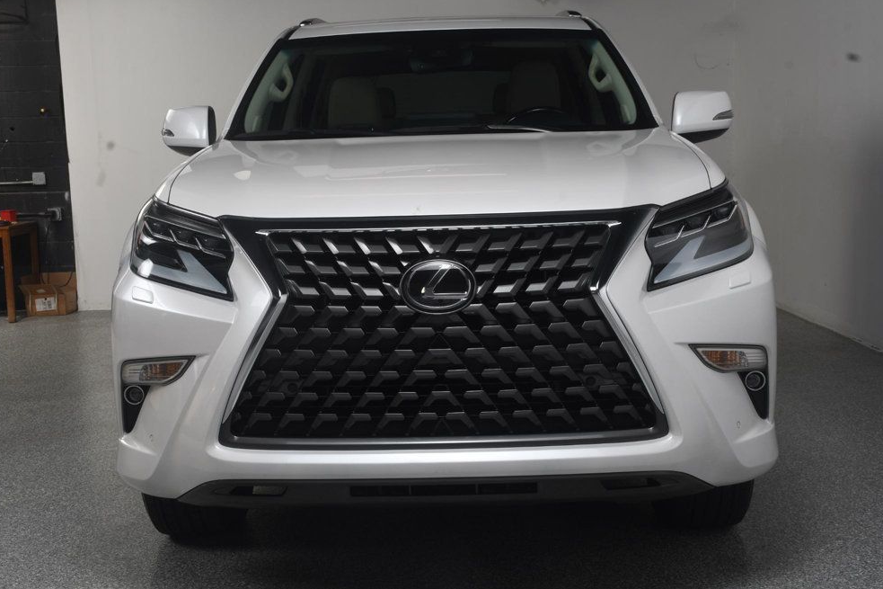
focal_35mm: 50
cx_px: 425
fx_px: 1226
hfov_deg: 39.6
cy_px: 283
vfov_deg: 27.0
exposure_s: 1/200
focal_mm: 32
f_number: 13
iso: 100
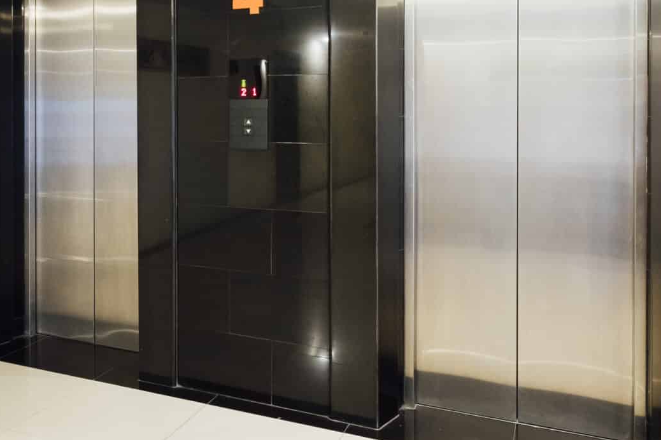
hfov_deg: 49.9
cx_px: 169
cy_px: 125
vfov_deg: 35.4
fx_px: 679
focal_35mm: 37
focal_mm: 10
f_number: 8
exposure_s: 3.1
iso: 200
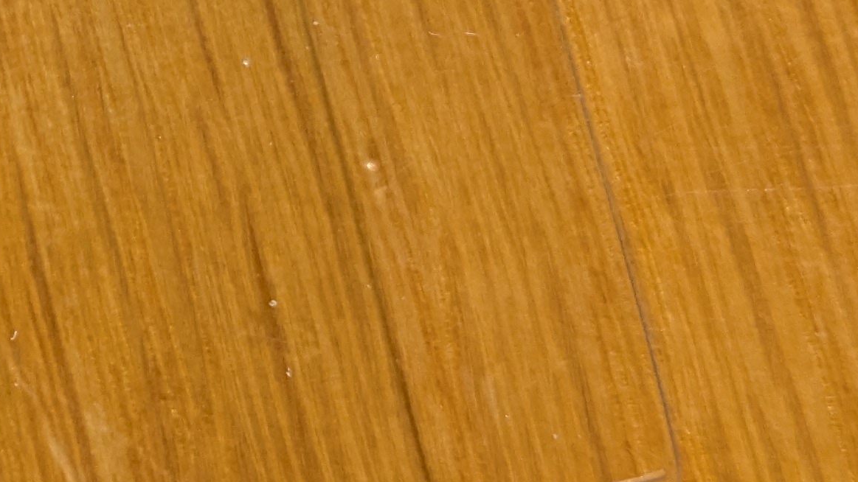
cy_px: -65
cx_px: -105
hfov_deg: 19.9
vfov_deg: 11.7
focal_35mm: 102
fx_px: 2320
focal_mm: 4.38
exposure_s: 1/3891
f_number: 1.73
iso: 53
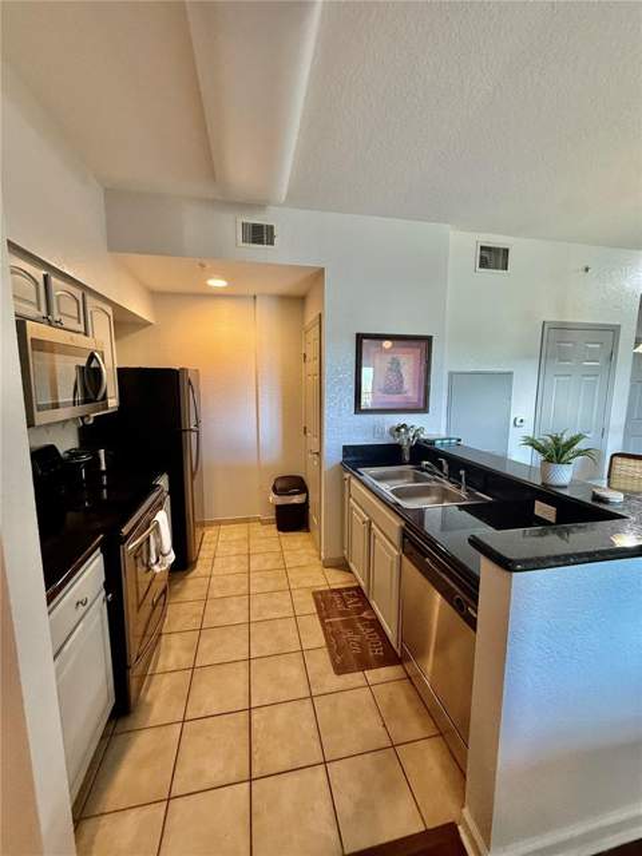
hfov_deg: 85.7
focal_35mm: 14
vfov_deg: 102.1
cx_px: 321
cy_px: 428
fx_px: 346
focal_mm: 2.22
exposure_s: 1/60
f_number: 2.2
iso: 320
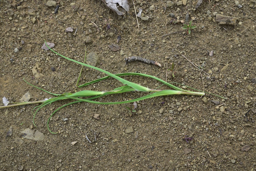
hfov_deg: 39.6
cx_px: 128
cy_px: 86
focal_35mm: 50
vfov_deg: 27.0
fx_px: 356
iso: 250
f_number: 14
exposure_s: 1/125
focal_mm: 50
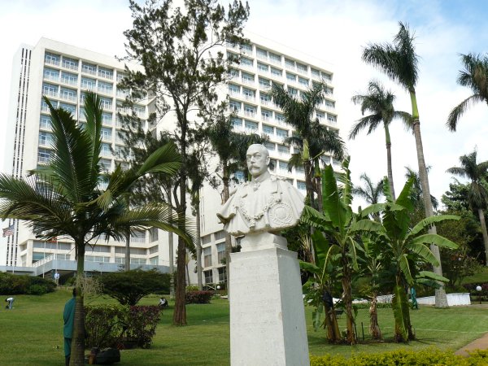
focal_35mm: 36
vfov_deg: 39.7
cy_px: 183
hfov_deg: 51.4
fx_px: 508
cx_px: 244
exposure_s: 1/250
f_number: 5.6
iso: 100
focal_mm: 6
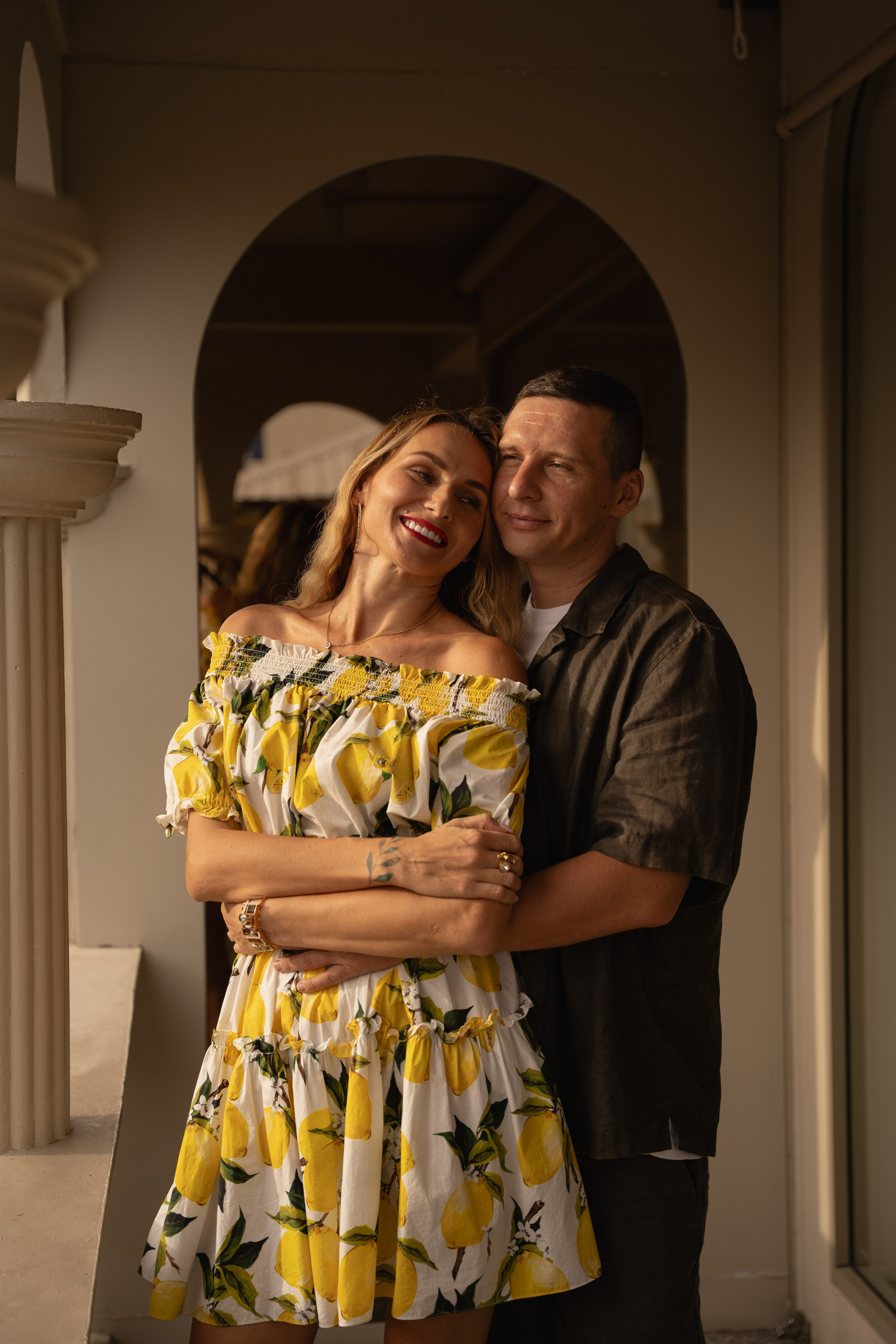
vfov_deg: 37.5
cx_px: 448
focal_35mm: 53
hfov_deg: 25.5
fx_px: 1982
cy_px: 672
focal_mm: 53.1
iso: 125
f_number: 3.2
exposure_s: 1/1250
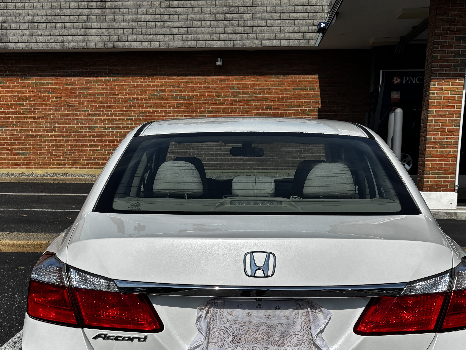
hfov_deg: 39.7
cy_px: 303
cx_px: 226
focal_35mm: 48
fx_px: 646
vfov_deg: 29.2
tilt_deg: -12.0
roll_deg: +0.6
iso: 50
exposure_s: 1/8333
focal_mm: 5.96
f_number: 1.6
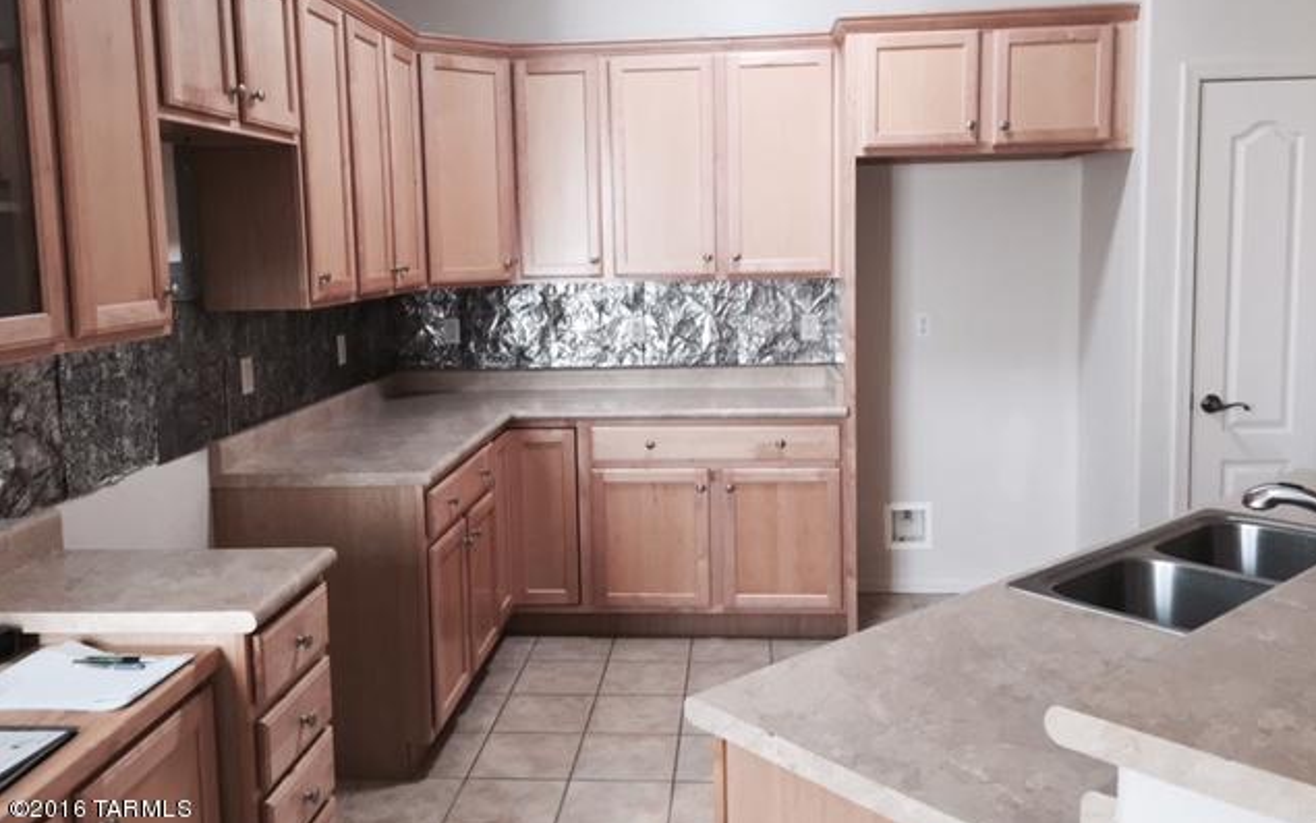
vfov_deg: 40.5
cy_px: 352
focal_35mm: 31
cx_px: 661
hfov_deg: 61.2
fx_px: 1112
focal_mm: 4.15
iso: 64
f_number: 2.2
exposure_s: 1/30
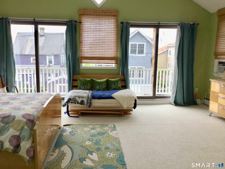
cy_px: 84
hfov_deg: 58.4
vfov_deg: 45.4
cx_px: 112
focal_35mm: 31
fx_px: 201
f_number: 2.4
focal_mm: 3.3
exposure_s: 1/208
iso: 25
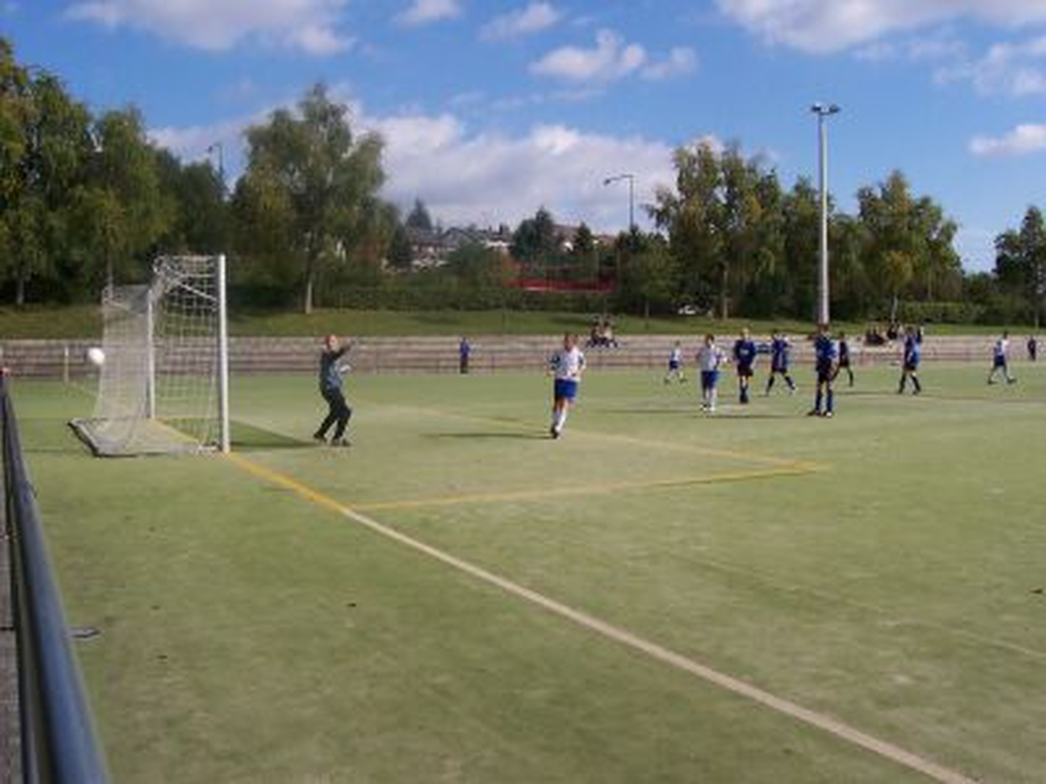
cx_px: 523
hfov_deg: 50.1
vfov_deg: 38.7
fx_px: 1118
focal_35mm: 37
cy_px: 392
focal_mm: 5.6
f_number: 5.6
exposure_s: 1/750
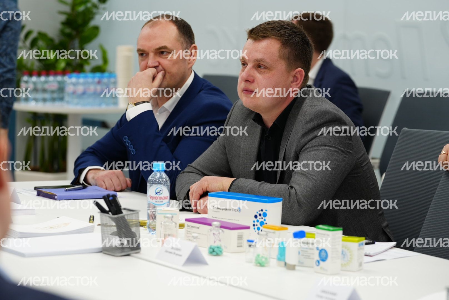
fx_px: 1647
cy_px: 150
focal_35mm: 132
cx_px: 224
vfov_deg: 10.4
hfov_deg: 15.5
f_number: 5.6
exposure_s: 1/80
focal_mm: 132
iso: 640
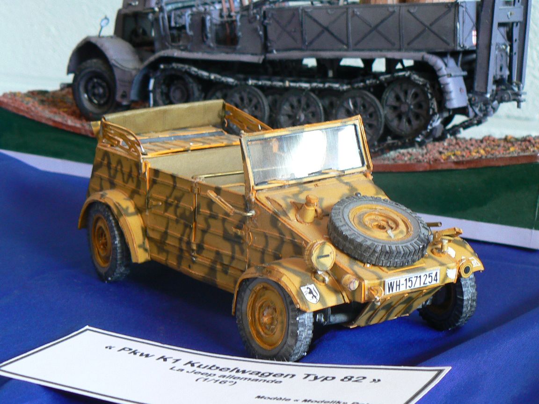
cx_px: 270
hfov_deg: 25.0
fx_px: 1215
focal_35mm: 78
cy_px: 202
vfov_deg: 18.9
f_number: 3.2
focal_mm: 10.7
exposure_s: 1/5
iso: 80
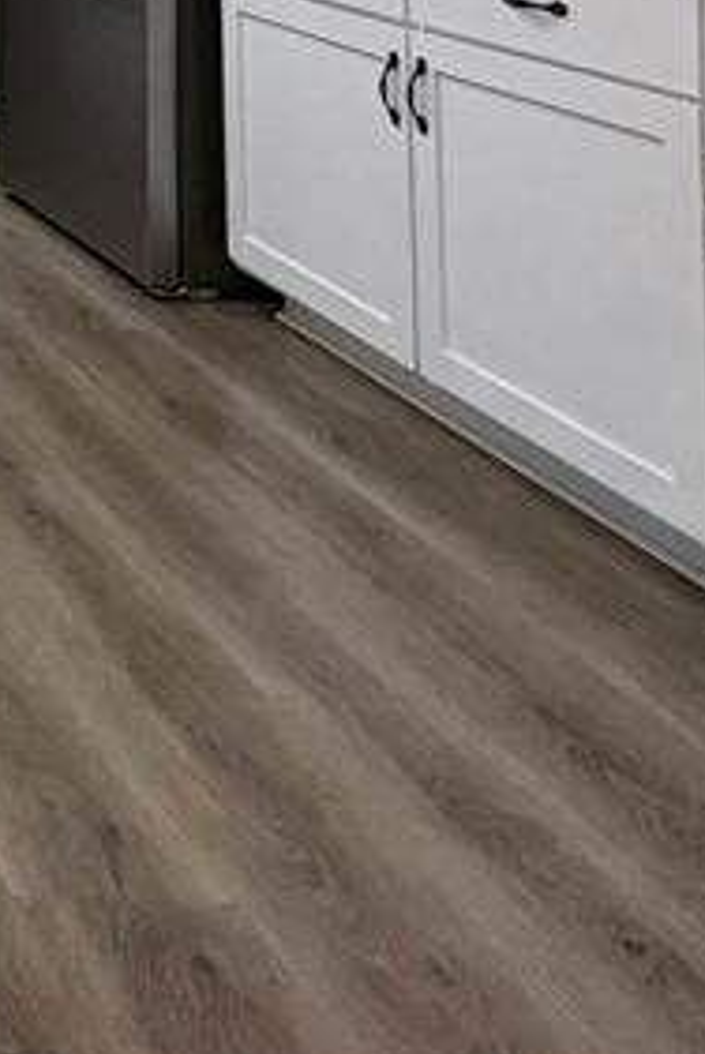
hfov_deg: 17.8
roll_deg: +1.0
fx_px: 1553
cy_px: -270
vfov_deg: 30.6
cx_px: -709
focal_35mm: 53
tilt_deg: +0.5
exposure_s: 1/120
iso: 200
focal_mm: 2.22
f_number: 2.2
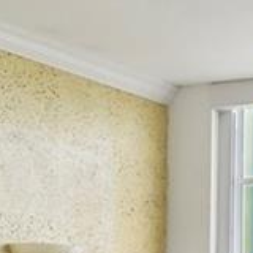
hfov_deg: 12.8
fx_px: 984
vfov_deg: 13.6
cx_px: 503
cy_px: 398
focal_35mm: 119
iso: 200
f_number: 9
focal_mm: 14
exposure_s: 1/100
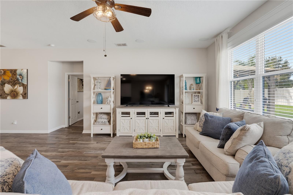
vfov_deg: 70.4
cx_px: 146
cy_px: 98
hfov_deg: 93.3
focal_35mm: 17
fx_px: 138
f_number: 13
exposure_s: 1/60
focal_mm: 17
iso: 1600
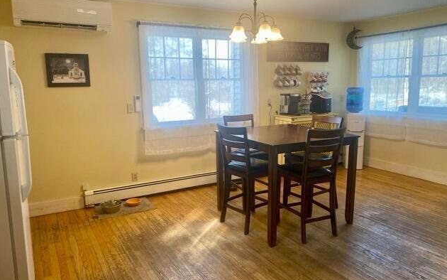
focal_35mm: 28
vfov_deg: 44.6
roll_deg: -0.1
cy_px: 140
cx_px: 226
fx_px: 341
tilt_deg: -10.0
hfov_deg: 66.5
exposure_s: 1/120
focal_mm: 4.25
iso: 80
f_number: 1.8
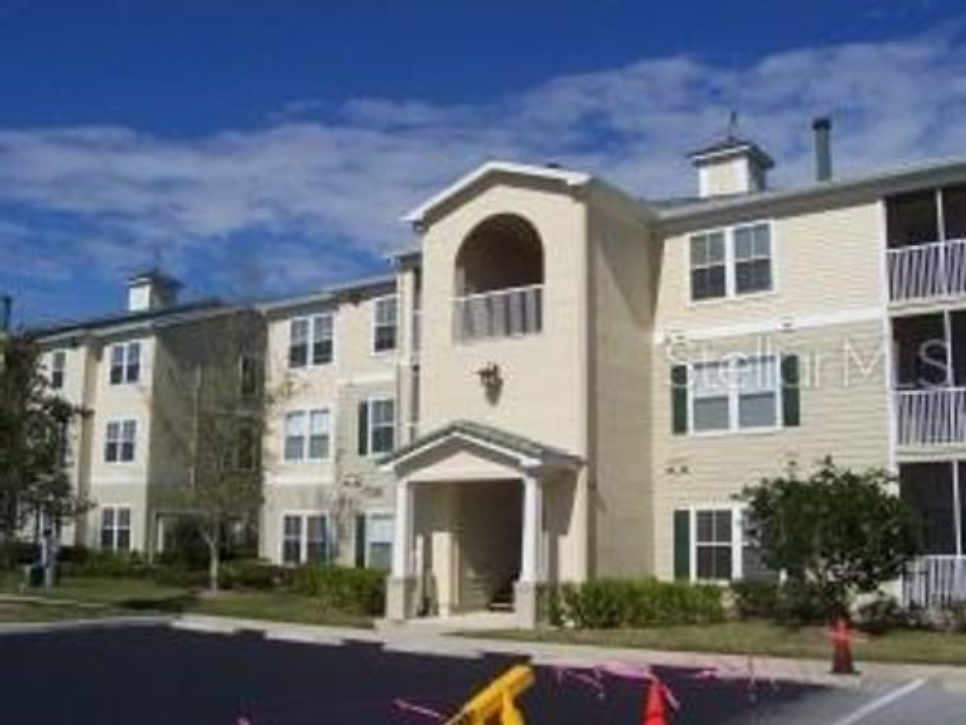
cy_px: 362
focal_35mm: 37
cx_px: 483
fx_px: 1033
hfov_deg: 50.1
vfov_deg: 38.7
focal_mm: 5.6
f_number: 5.6
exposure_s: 1/1000
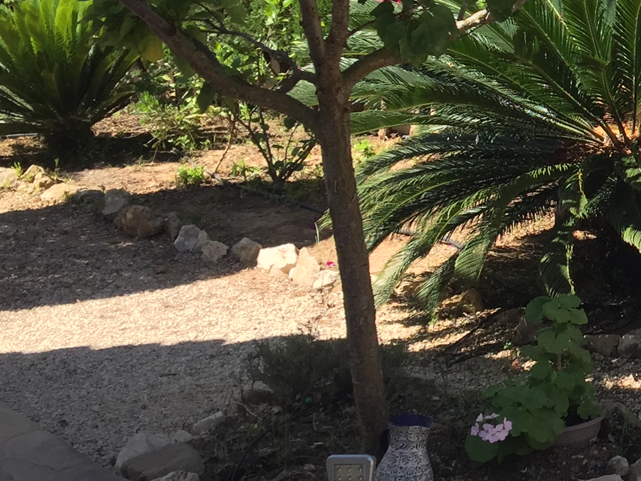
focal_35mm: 83
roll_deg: +0.3
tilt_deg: -6.4
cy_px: 7
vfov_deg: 17.4
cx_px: 873
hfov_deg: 21.0
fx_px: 1537
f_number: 2.2
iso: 32
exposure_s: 1/942
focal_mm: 4.15
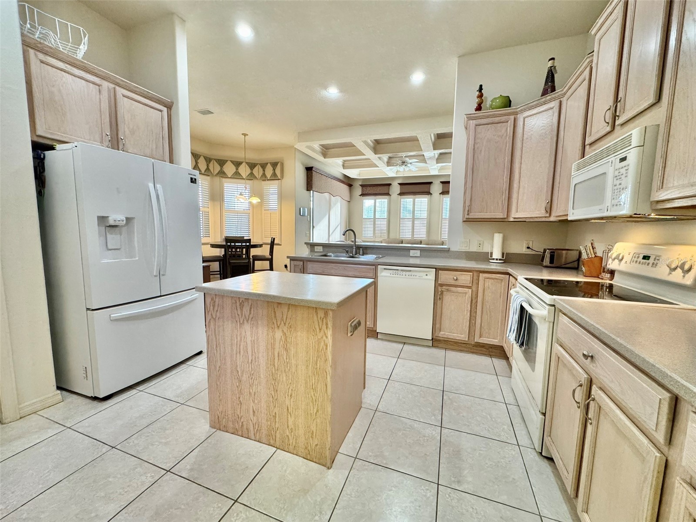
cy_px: 261
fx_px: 281
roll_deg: -1.0
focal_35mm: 14
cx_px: 348
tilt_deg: -6.7
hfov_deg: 102.1
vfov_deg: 85.7
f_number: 2.2
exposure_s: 1/120
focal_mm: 2.22
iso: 320
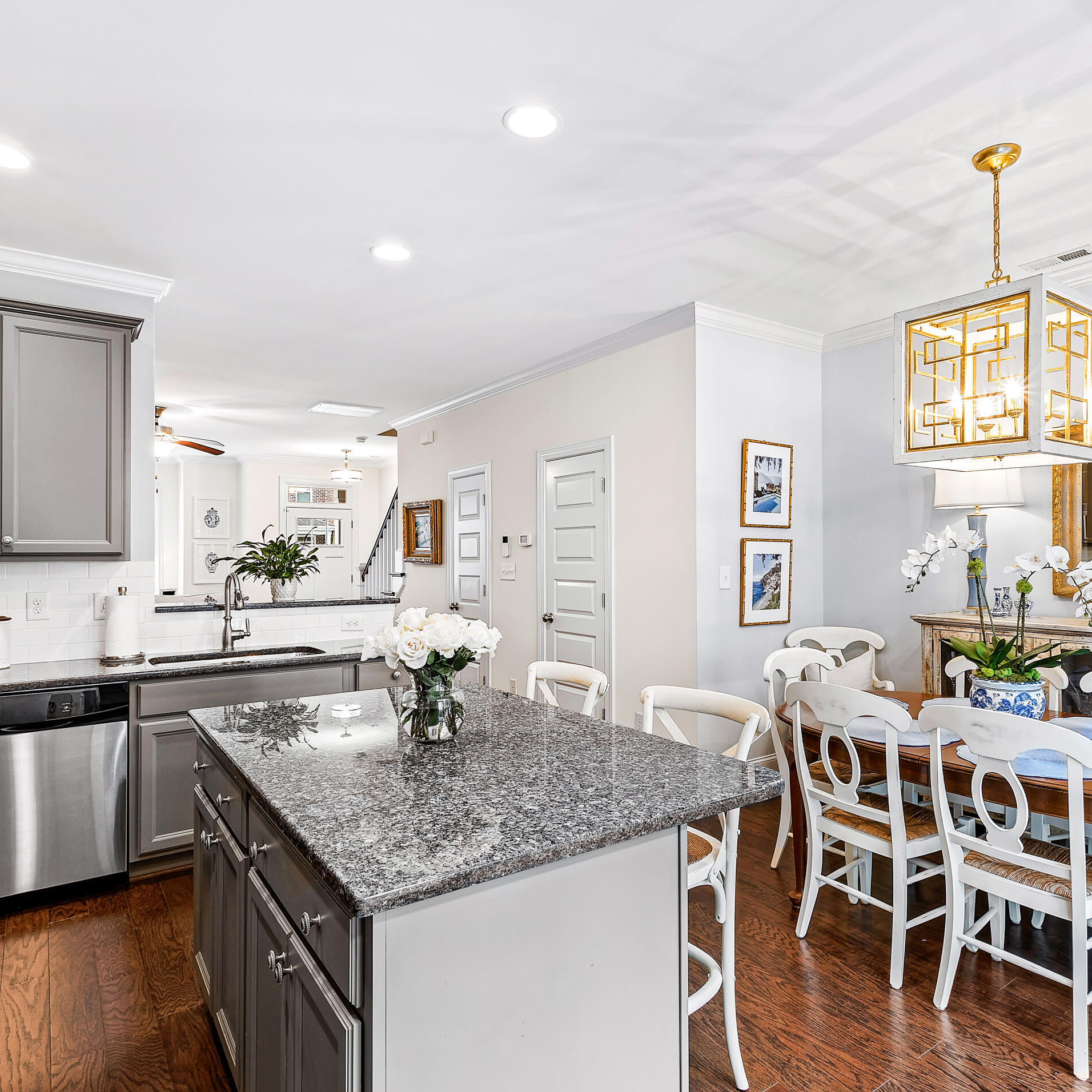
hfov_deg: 74.5
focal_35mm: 20
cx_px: 612
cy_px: 554
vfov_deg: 74.8
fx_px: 714
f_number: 9
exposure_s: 1.3
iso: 100
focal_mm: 10
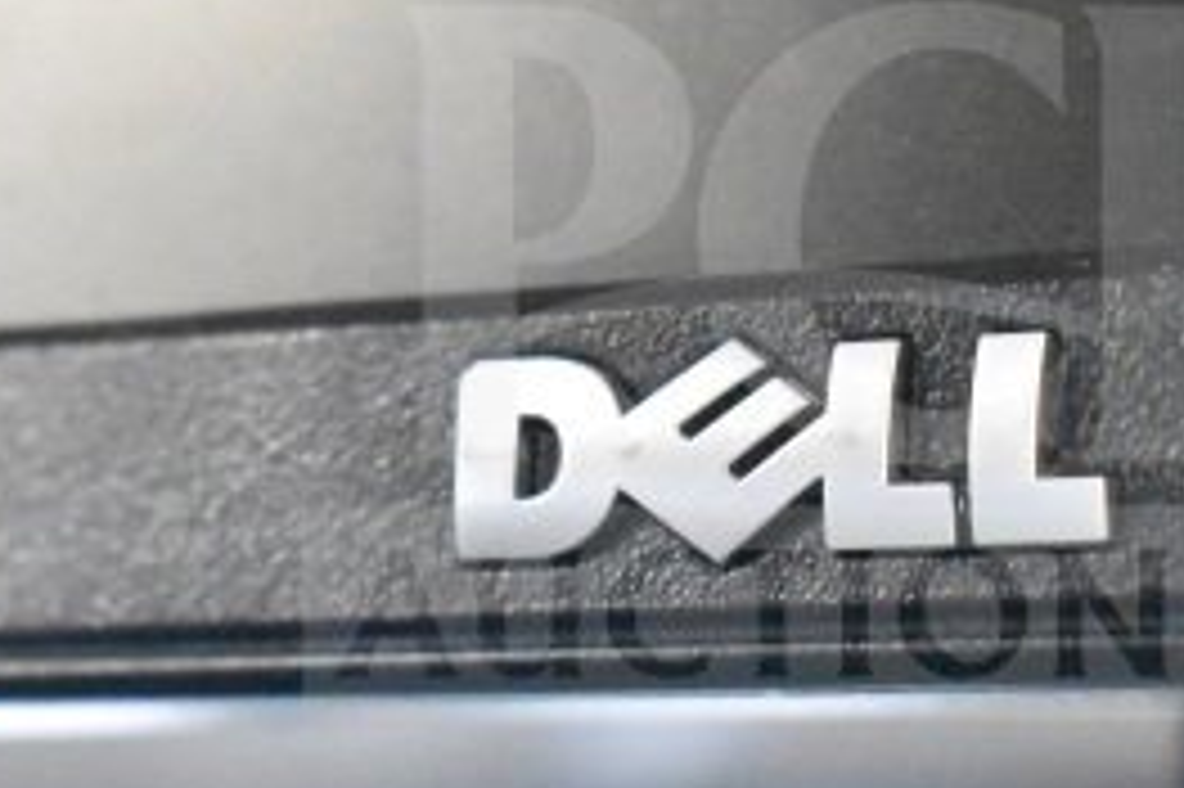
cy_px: 362
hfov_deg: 12.3
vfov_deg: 8.2
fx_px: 5489
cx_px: 806
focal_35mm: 167
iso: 20000
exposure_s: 1/80
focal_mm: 48
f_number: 5.3
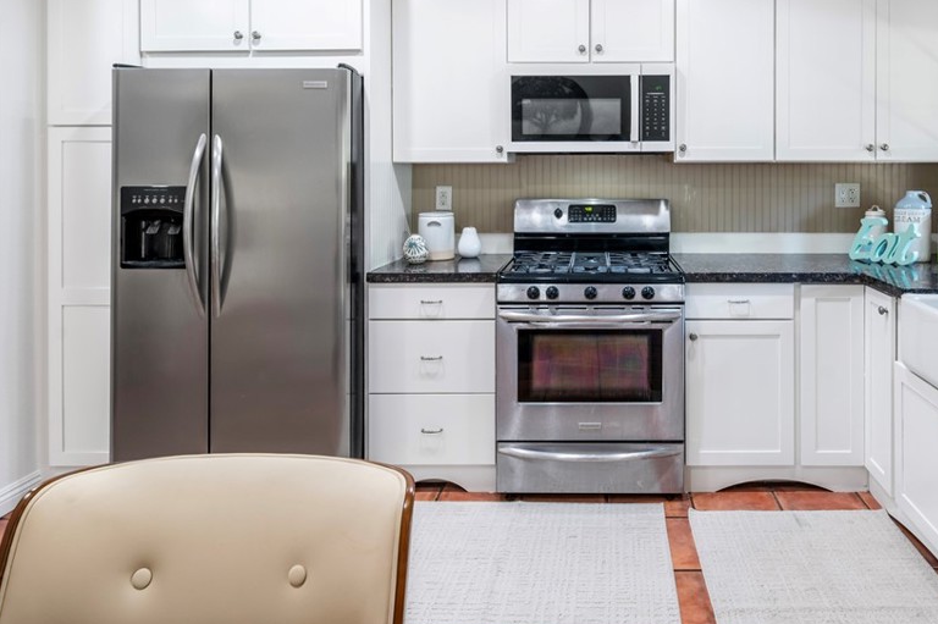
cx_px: 618
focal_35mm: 24
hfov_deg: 71.8
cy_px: 252
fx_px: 625
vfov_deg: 52.7
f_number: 7.1
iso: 320
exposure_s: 1/40
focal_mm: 18
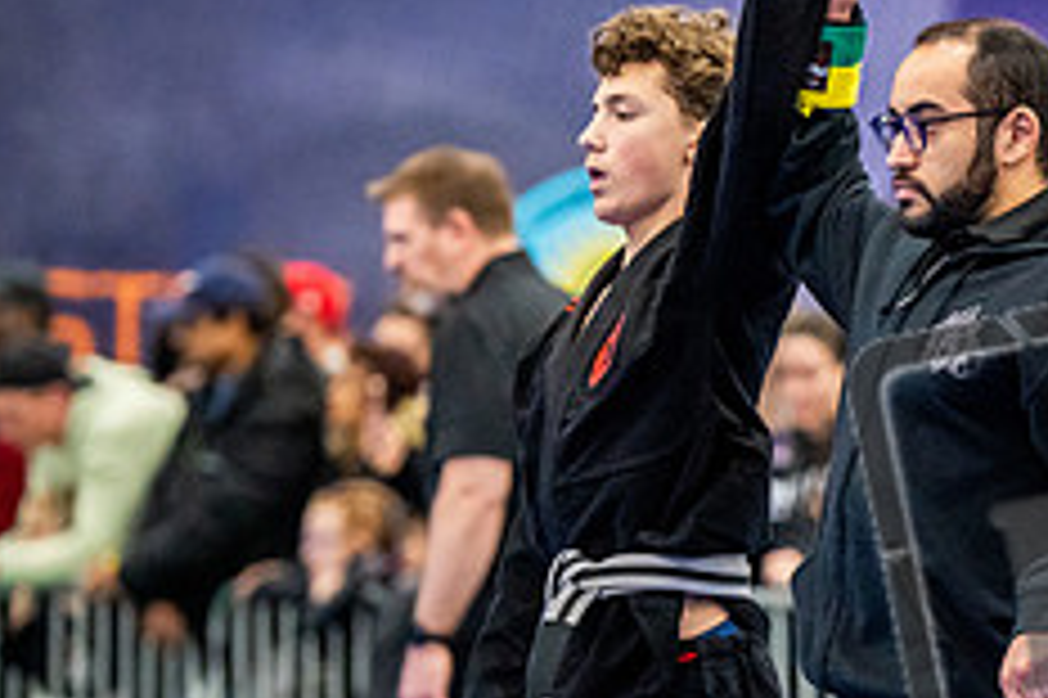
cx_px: 859
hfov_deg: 5.5
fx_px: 10938
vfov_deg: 3.7
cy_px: 417
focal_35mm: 376
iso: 5000
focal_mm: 151
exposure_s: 1/500
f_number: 2.8
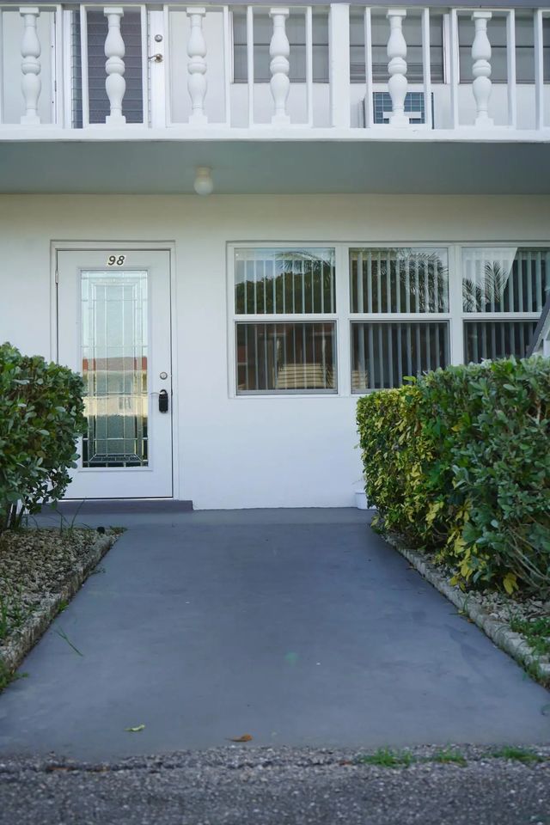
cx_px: 275
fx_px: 985
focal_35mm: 43
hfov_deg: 31.2
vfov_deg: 45.4
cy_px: 412
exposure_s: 1/125
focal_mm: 43
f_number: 5
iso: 100
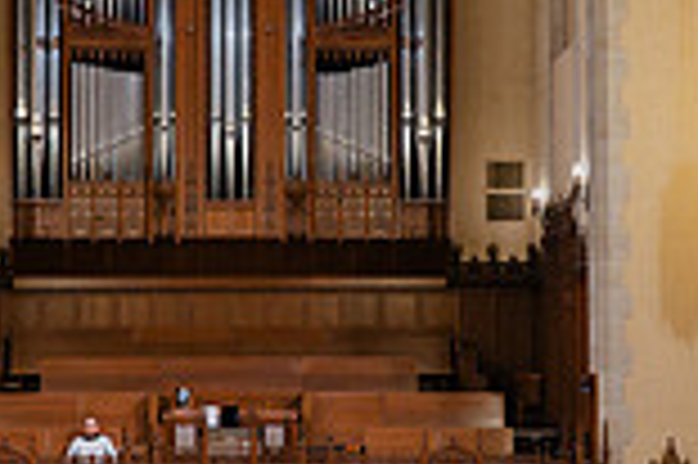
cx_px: 239
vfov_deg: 15.1
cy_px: 291
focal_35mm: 90
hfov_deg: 22.6
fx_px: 1743
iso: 4000
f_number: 2.8
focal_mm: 24
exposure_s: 1/160
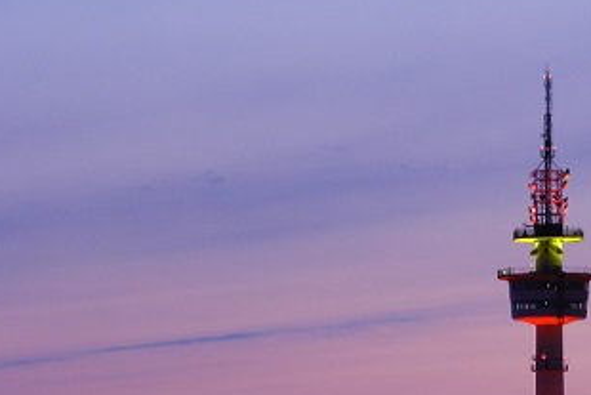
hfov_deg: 9.0
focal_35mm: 227
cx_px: 452
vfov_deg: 6.0
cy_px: 385
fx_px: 3728
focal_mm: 22.2
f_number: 5.1
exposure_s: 1/3
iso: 400
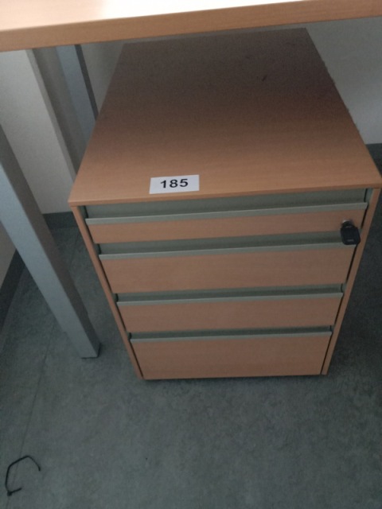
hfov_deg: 51.4
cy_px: 254
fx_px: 397
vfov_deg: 65.3
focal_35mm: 27
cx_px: 191
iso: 1116
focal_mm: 3.65
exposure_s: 1/16.7
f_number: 2.2
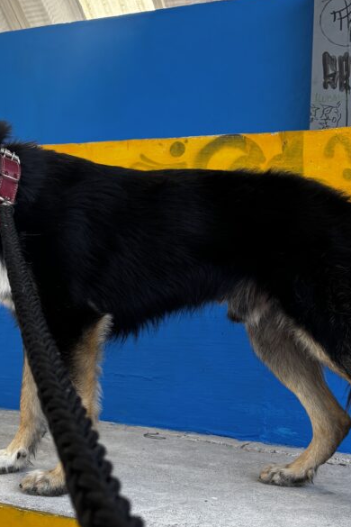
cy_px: 262
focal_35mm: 37
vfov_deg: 51.9
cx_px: 112
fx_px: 541
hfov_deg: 35.5
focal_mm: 5.96
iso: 50
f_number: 1.6
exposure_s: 1/334
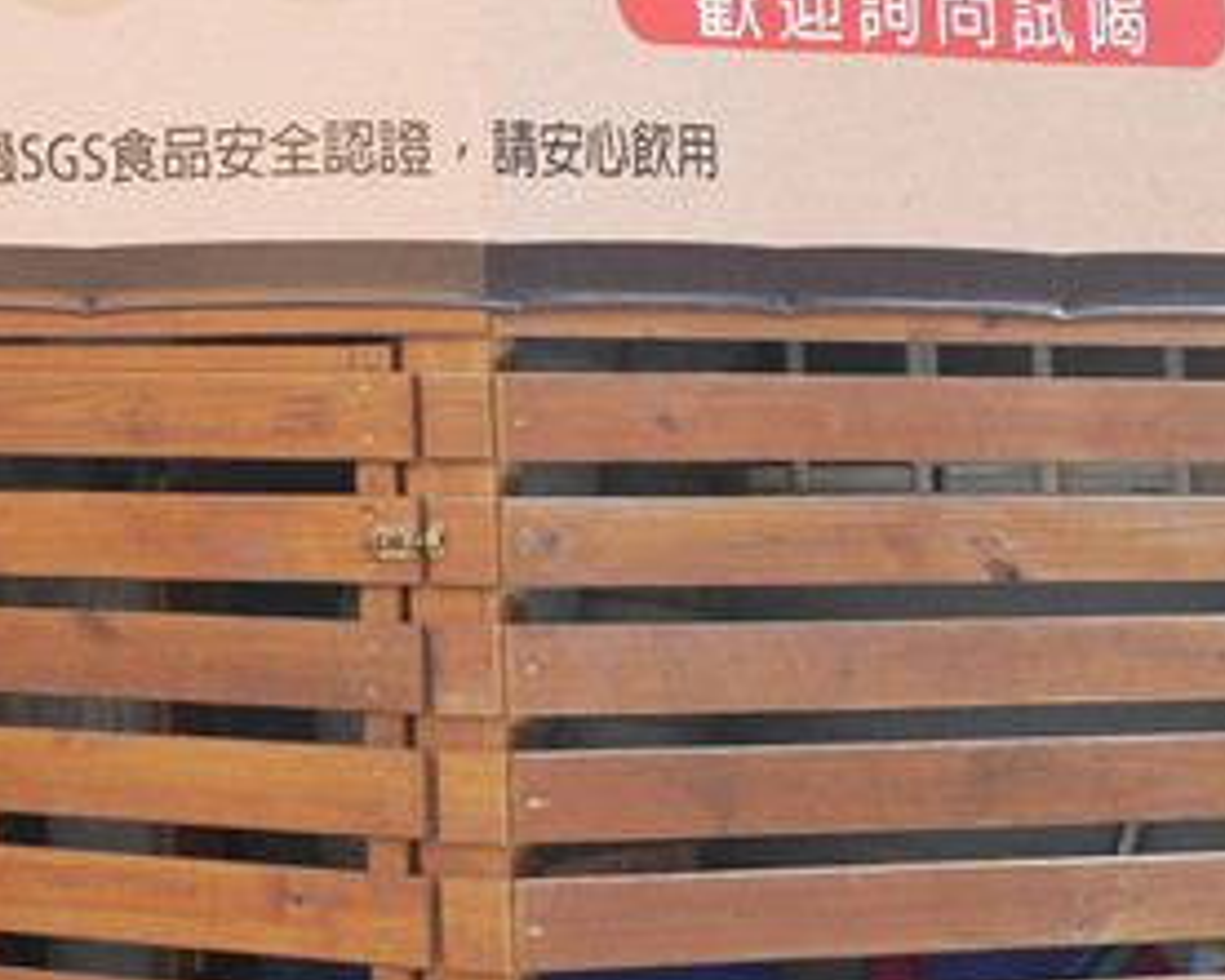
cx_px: -852
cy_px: -44
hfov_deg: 15.9
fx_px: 3844
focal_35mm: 106
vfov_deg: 14.3
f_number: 2.8
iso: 200
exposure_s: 1/320
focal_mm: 15
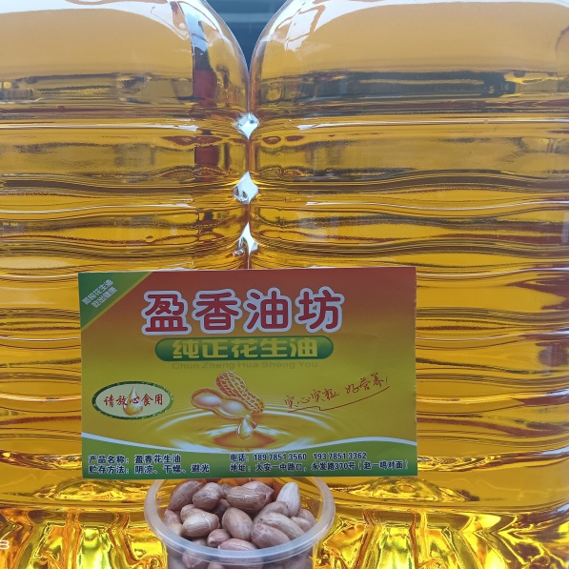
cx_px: 215
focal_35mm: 32
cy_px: 285
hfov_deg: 50.6
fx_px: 595
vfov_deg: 51.1
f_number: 2.2
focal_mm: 3.66
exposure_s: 1/50
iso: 114
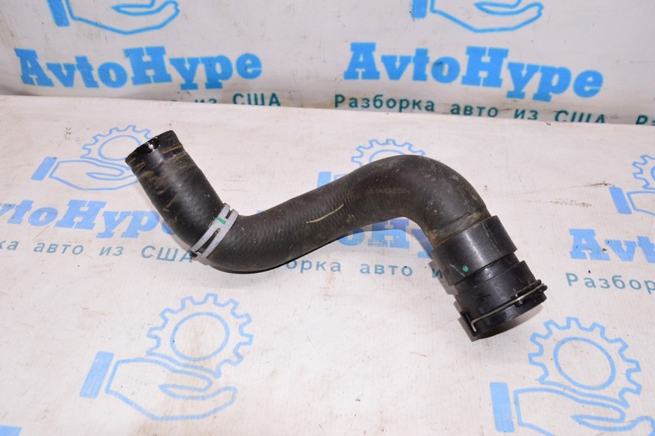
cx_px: 328
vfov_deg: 41.6
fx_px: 573
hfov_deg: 59.5
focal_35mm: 32
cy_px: 218
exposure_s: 1/125
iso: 1600
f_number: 8
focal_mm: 21
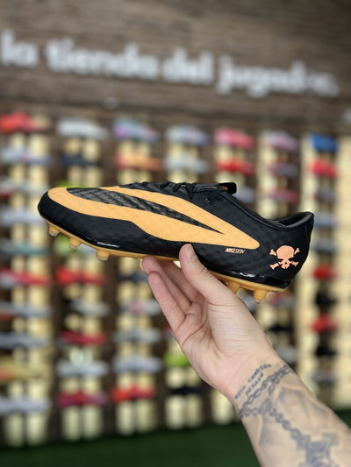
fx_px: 351
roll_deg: +0.0
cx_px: 176
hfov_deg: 53.1
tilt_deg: +0.7
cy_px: 234
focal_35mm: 26
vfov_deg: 67.3
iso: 100
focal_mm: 5.7
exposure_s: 1/100
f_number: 1.5
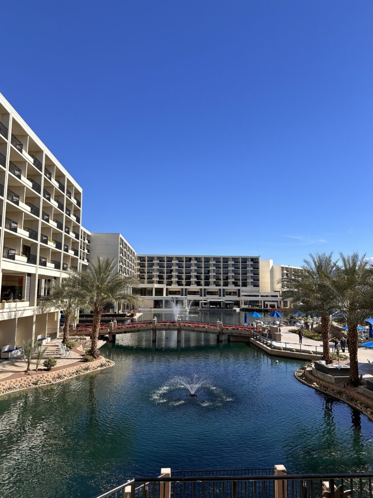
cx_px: 186
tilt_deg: +7.9
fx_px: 345
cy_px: 249
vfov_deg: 71.6
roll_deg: -0.7
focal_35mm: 24
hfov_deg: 56.8
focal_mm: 6.86
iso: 80
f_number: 1.78
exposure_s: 1/4348
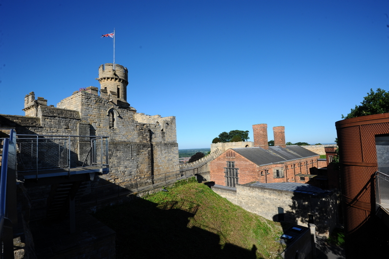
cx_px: 194
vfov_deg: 70.4
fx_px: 184
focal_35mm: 17
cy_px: 130
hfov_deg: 93.3
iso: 200
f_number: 9
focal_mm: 17
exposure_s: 1/320
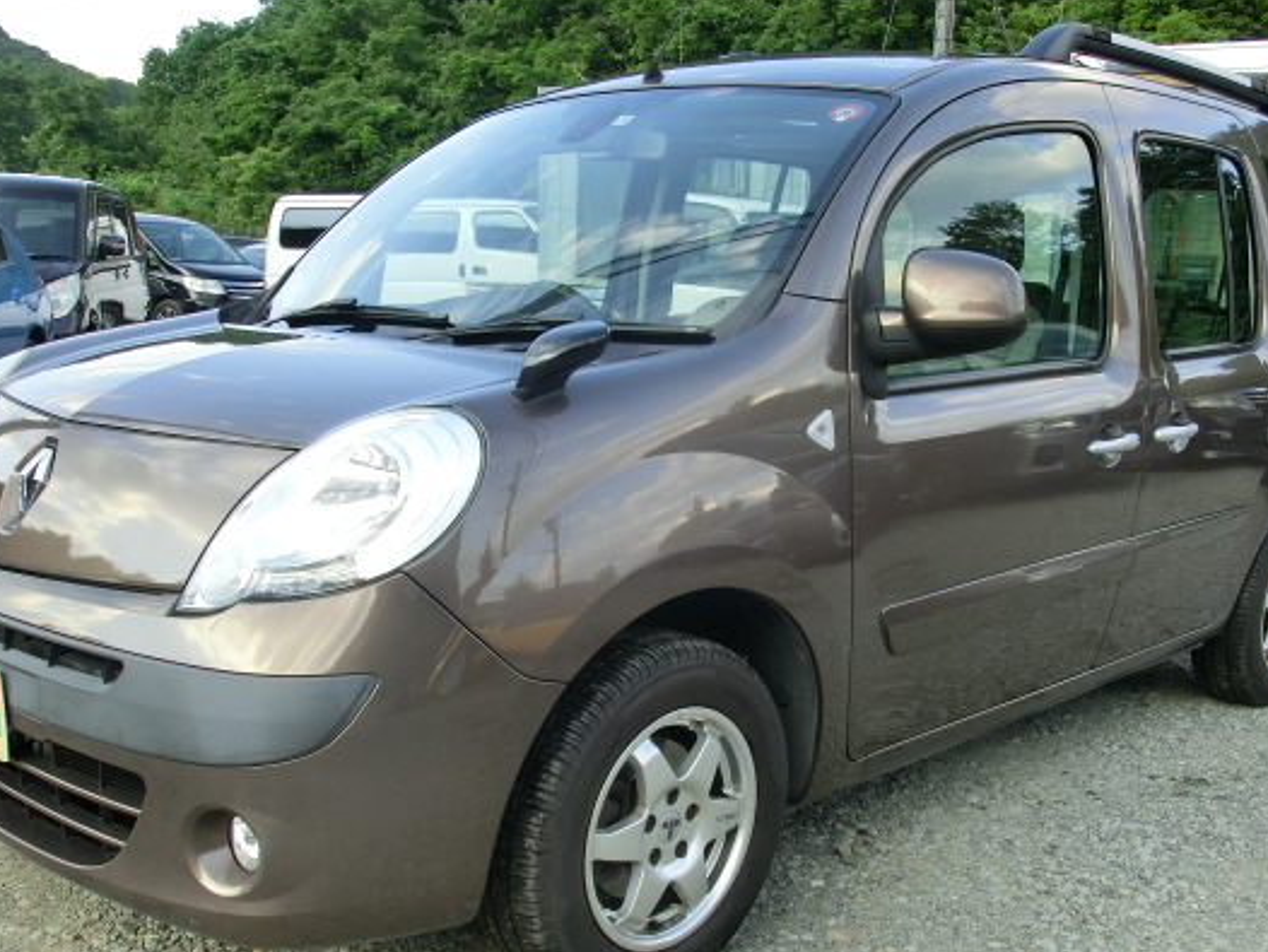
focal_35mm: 45
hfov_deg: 42.1
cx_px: 639
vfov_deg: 32.2
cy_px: 550
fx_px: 1649
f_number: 3.9
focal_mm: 6.61
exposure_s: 1/125
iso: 100
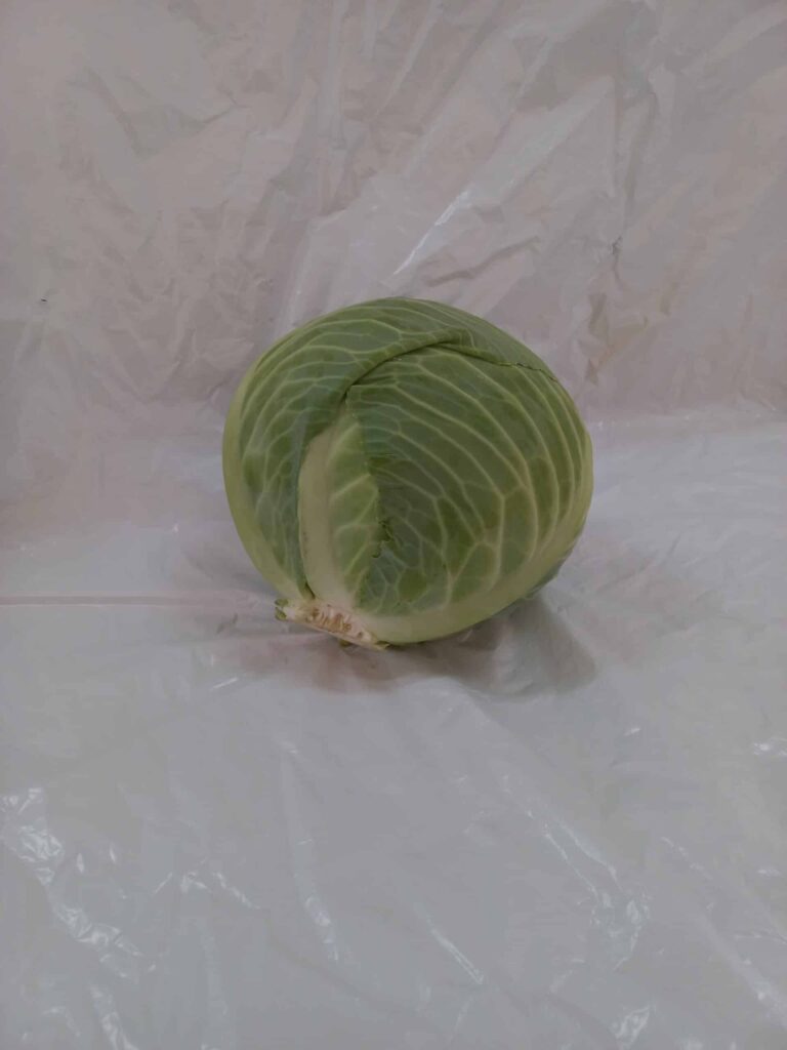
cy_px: 525
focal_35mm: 25
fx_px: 758
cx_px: 394
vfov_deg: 69.4
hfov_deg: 54.9
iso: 80
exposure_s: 1/50
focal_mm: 4.6
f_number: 1.8
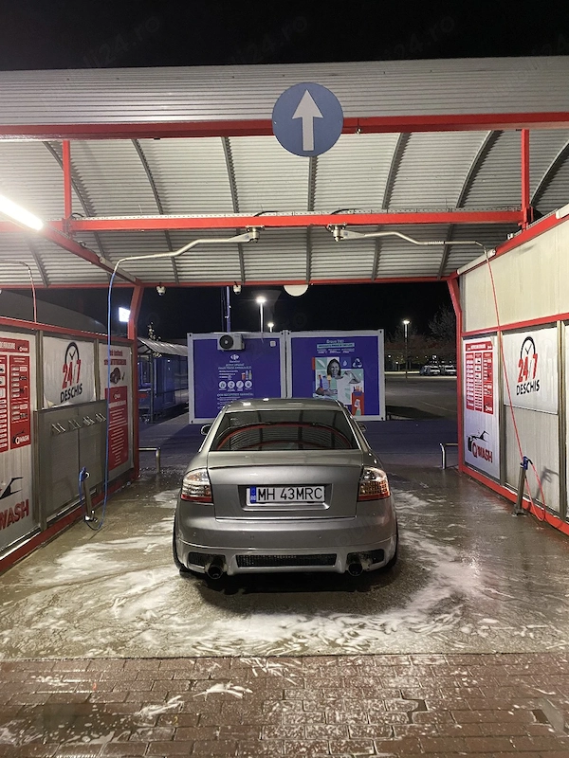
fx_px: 570
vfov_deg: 67.3
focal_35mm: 26
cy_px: 379
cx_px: 284
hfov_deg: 53.1
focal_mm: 4.25
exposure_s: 1/25
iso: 500
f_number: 1.8
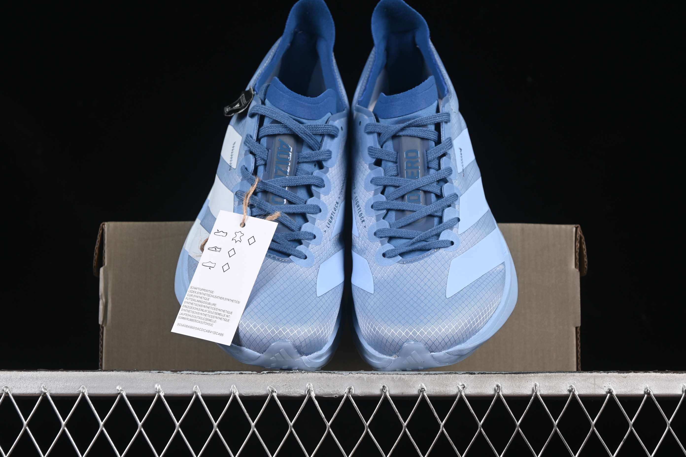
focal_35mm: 75
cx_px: 343
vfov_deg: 18.2
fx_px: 1429
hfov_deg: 27.0
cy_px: 228
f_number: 7.1
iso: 160
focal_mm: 50
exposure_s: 1/60
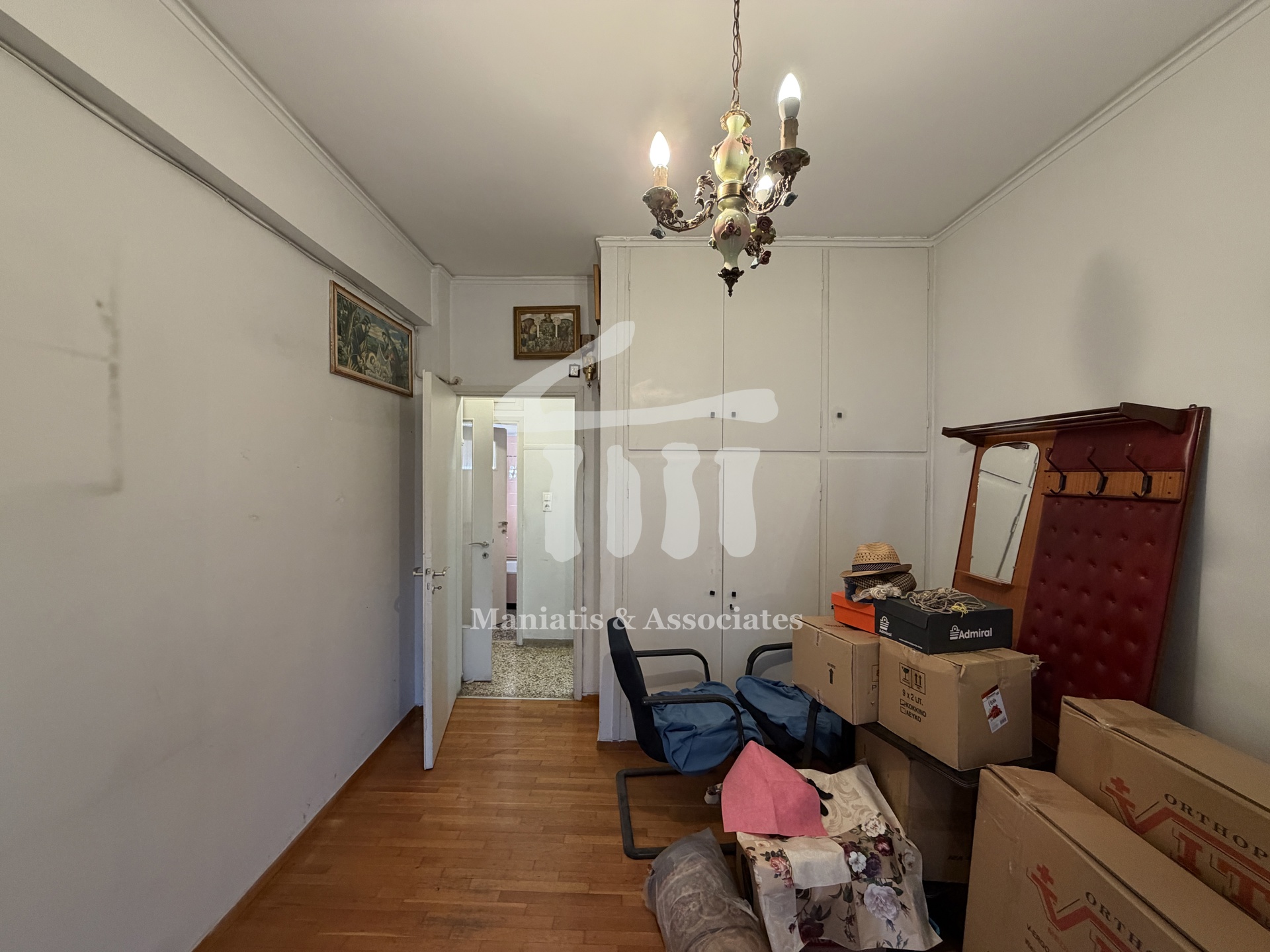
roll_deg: -0.9
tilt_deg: -0.4
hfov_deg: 102.1
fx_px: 514
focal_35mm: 14
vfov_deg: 85.7
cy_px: 476
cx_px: 635
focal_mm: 2.22
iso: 320
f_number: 2.2
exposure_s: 1/50
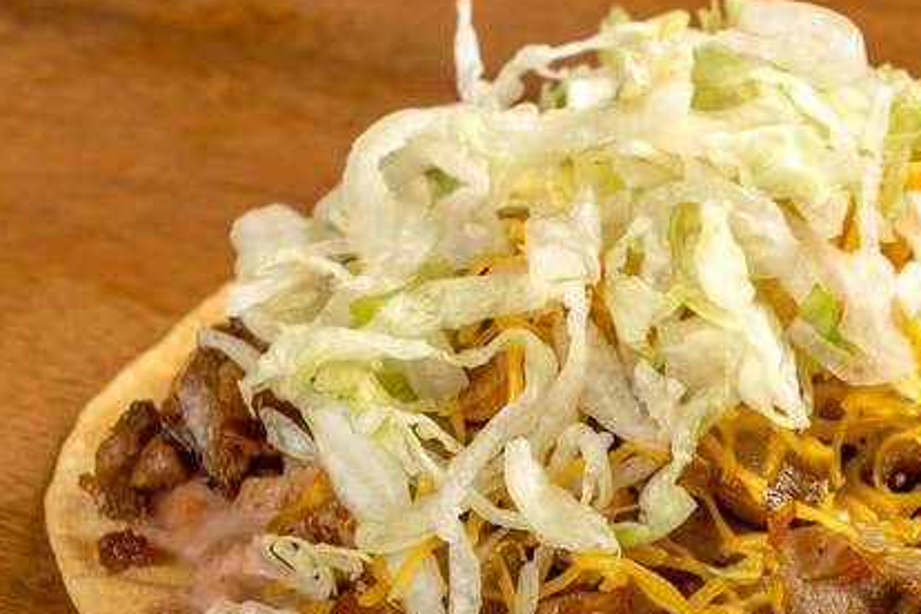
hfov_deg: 8.1
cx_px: 691
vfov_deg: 5.4
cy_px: 407
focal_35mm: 255
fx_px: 6523
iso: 100
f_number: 8
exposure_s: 1/160
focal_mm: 160
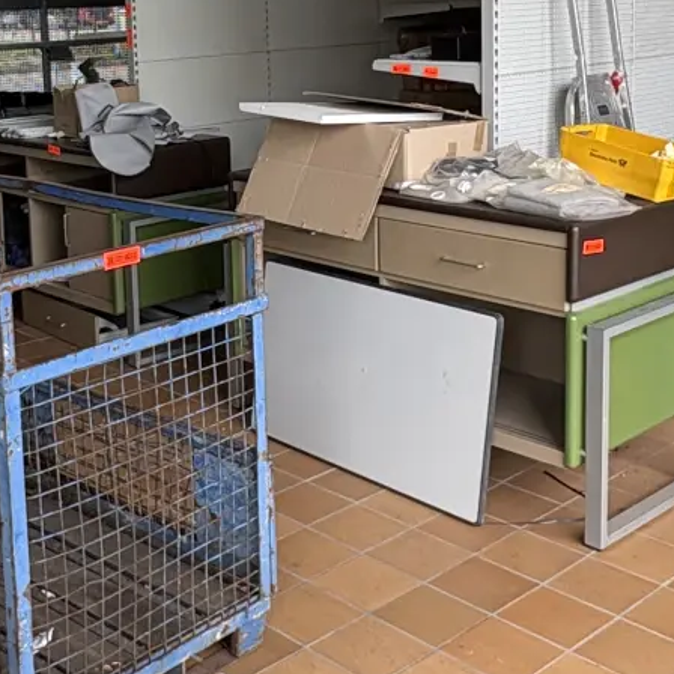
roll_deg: +2.7
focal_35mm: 53
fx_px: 1168
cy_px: 150
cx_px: 209
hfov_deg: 31.9
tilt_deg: -8.6
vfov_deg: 31.5
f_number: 2.2
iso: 125
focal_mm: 2.22
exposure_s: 1/99
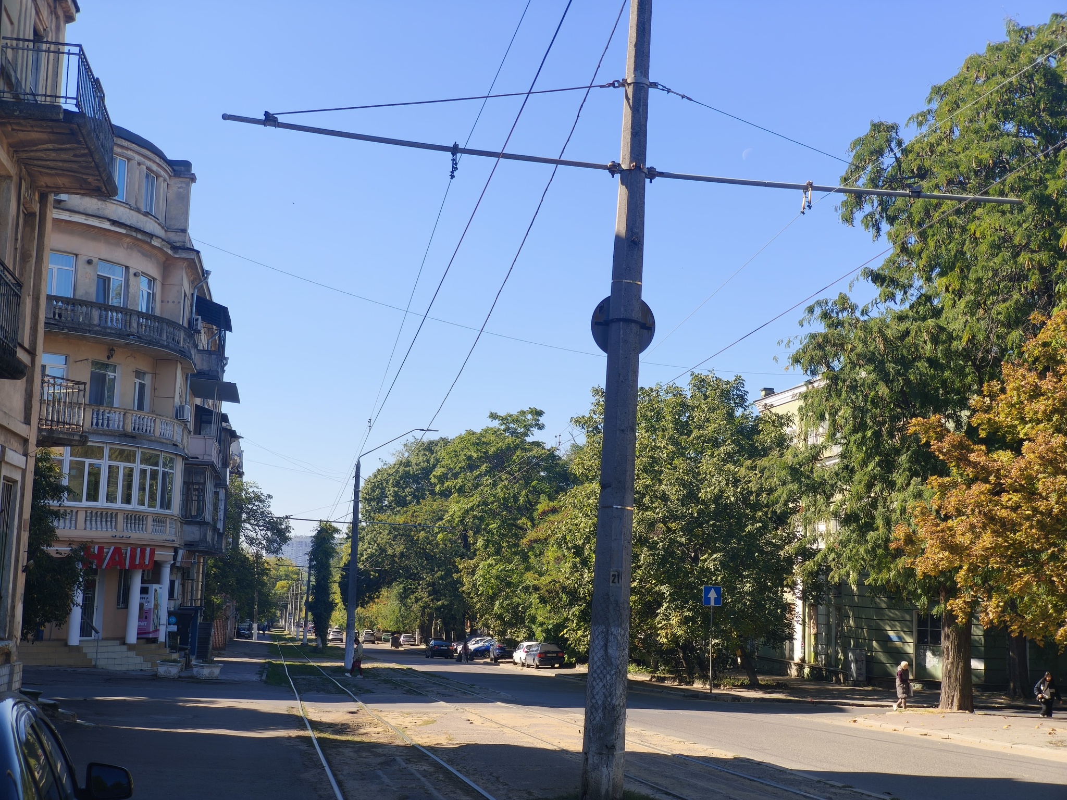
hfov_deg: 38.2
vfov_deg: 29.1
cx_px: 534
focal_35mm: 50
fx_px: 1541
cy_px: 400
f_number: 1.9
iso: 50
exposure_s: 1/395
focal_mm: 7.1
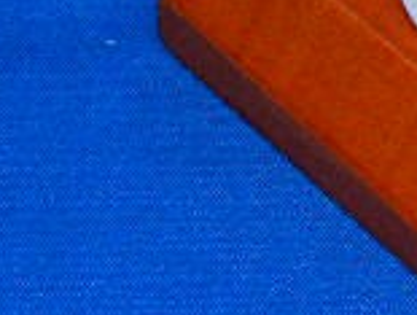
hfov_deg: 4.7
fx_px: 5071
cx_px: 724
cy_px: -242
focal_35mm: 420
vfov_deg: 3.5
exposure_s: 1/30
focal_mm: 18.3
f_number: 4.5
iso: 375
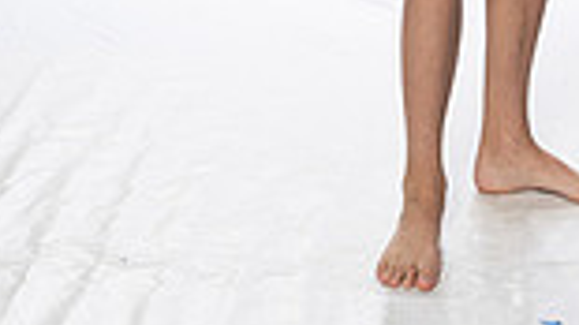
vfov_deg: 7.5
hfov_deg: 14.0
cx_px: 530
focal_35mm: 152
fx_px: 2332
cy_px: -448
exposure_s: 1/250
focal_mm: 50
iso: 800
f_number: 8
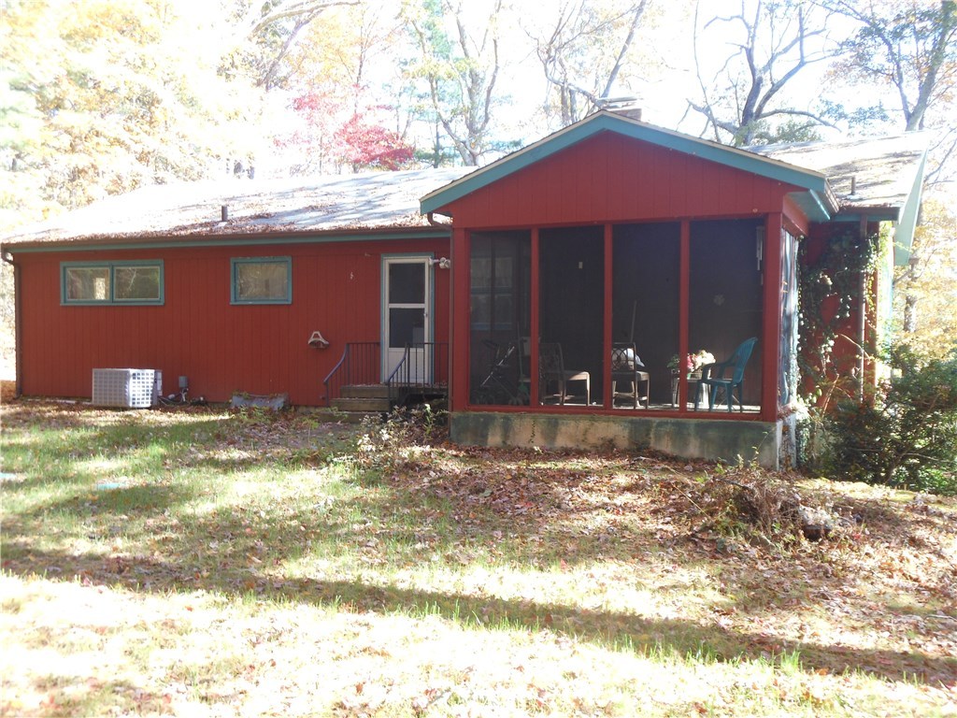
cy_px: 359
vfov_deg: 37.7
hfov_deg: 49.0
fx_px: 1051
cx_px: 478
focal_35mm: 38
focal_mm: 6.8
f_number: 3.6
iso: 80
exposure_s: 1/30
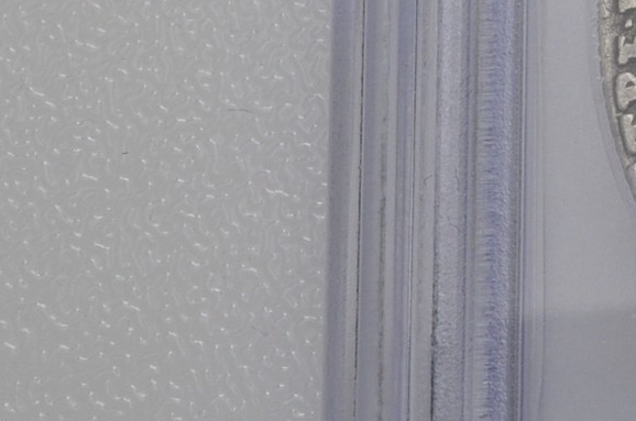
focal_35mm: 243
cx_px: 1099
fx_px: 4285
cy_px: -181
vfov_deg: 5.6
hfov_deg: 8.2
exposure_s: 1/250
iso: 400
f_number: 14
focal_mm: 38
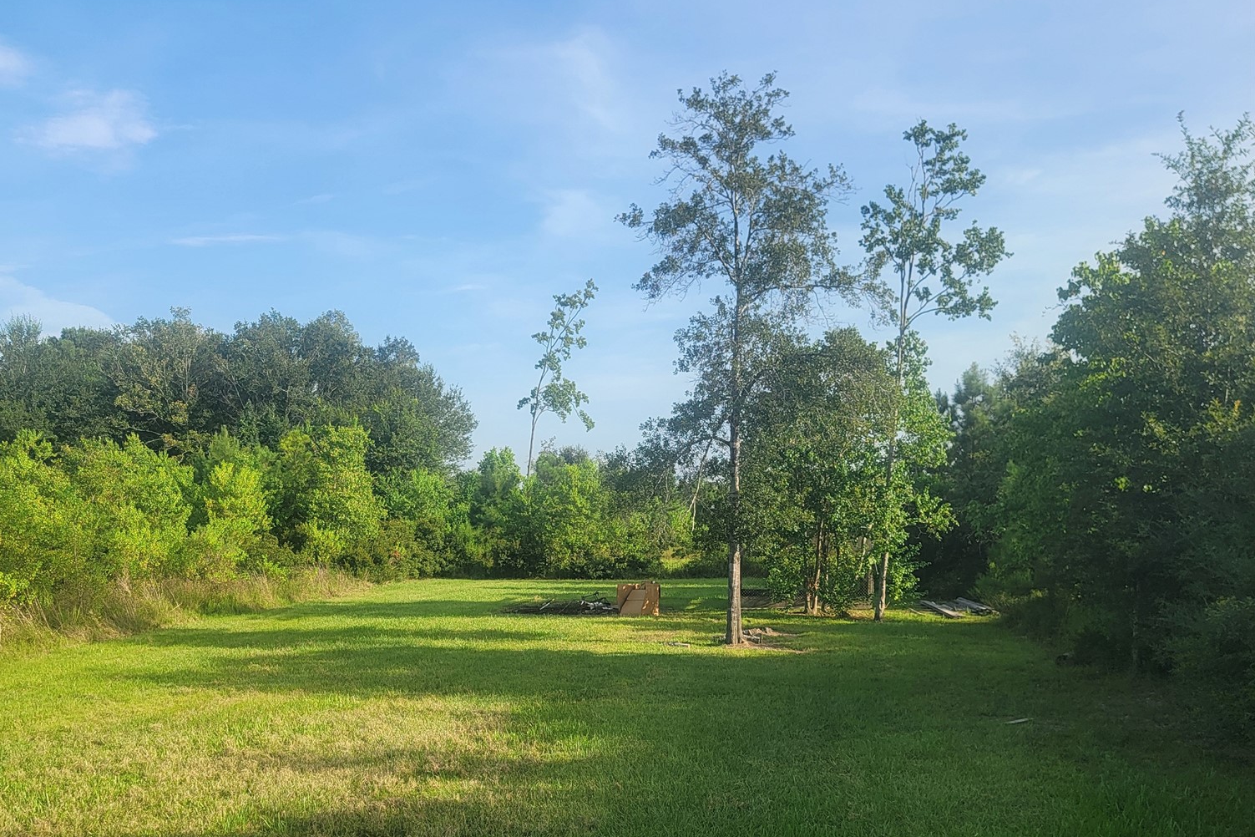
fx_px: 1185
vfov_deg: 37.9
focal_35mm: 34
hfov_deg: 55.8
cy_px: 624
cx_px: 615
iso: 16
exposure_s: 1/586
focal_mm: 6.7
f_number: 1.8
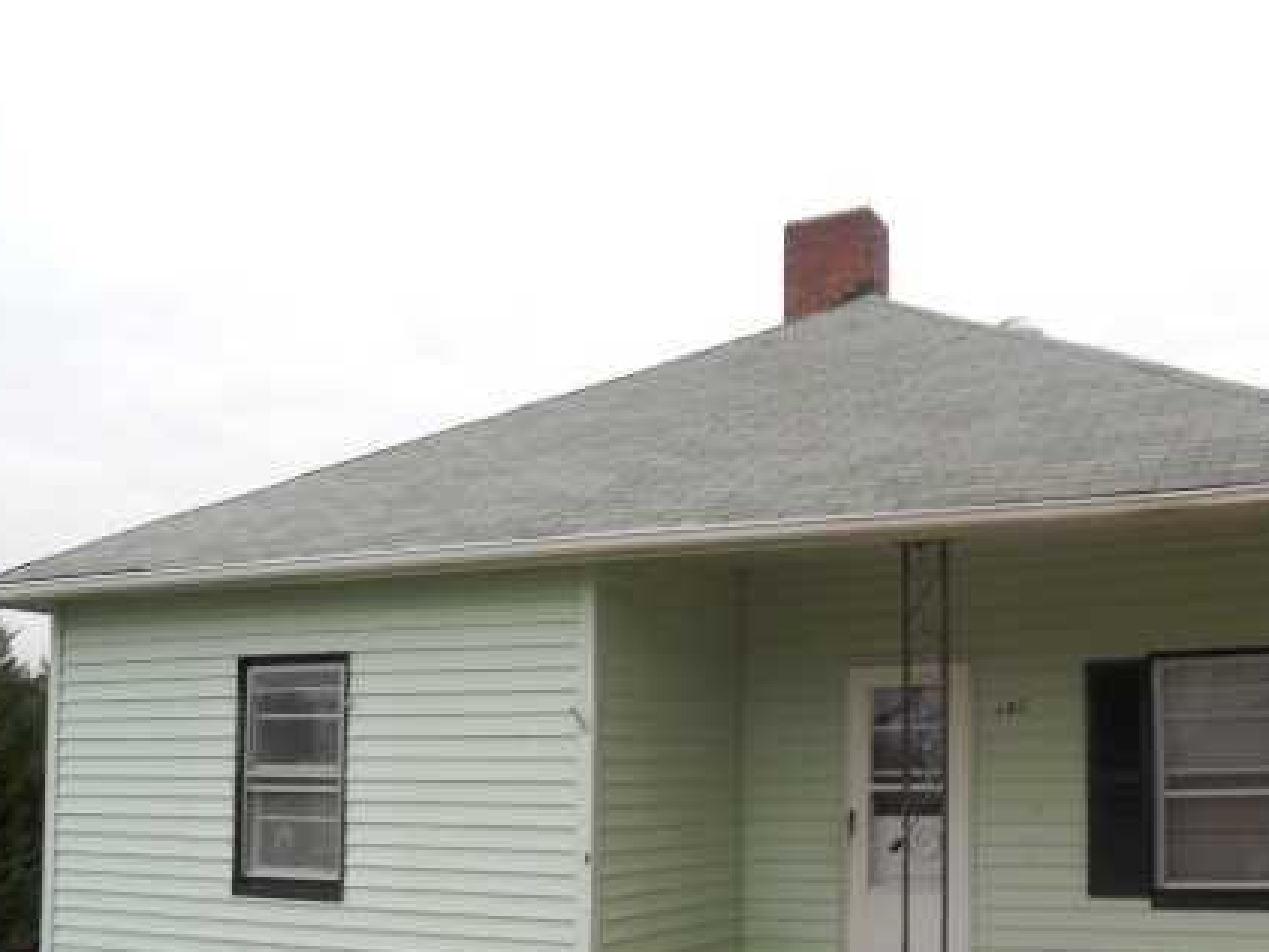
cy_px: 702
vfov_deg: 34.5
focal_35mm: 41
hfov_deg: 45.4
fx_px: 1503
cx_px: 778
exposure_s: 1/40
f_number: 3.2
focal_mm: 4.9
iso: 80
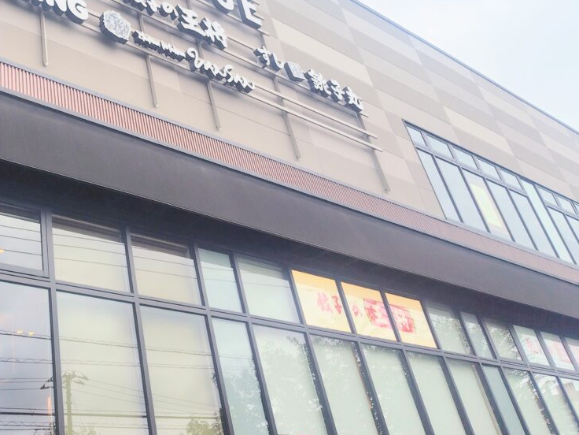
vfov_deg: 35.4
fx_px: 669
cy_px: 124
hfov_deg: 44.2
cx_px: 105
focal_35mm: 40
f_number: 1.9
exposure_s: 1/999
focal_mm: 5.6
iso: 50
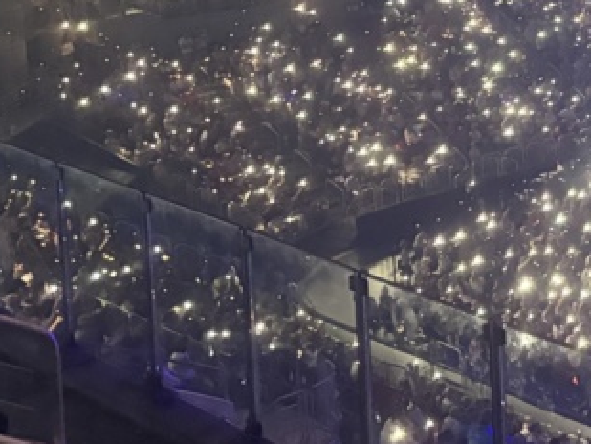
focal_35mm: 101
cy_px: -61
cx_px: 882
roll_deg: +0.5
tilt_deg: -9.2
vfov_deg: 14.3
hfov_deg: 17.5
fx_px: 1725
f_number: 1.6
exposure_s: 1/34
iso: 640
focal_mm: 5.96
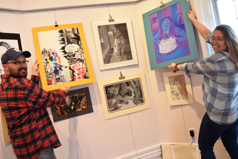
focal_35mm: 33
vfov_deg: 40.0
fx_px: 218
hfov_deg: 57.2
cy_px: 80
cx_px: 119
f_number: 5
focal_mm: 22
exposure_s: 1/100
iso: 400
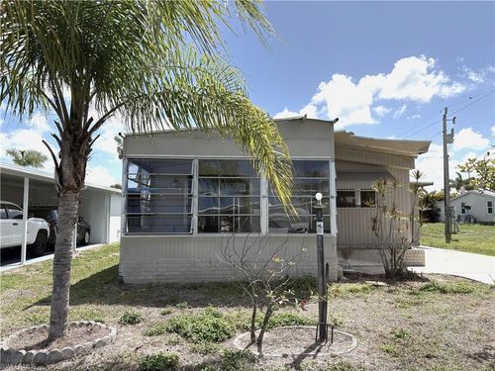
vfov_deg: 53.1
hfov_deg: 67.3
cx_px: 248
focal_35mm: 26
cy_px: 186
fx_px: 372
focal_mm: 5.96
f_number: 1.6
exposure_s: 1/4065
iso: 50
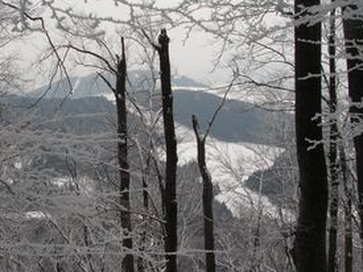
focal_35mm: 59
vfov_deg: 24.8
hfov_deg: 32.6
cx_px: 149
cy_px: 135
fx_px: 618
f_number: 8
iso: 100
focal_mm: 6
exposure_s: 1/60
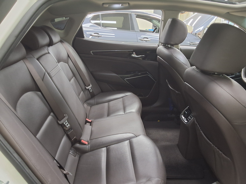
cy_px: 92
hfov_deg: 63.4
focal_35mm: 28
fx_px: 199
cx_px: 123
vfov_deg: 49.7
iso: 250
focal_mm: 2.91
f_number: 1.9
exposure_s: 1/30
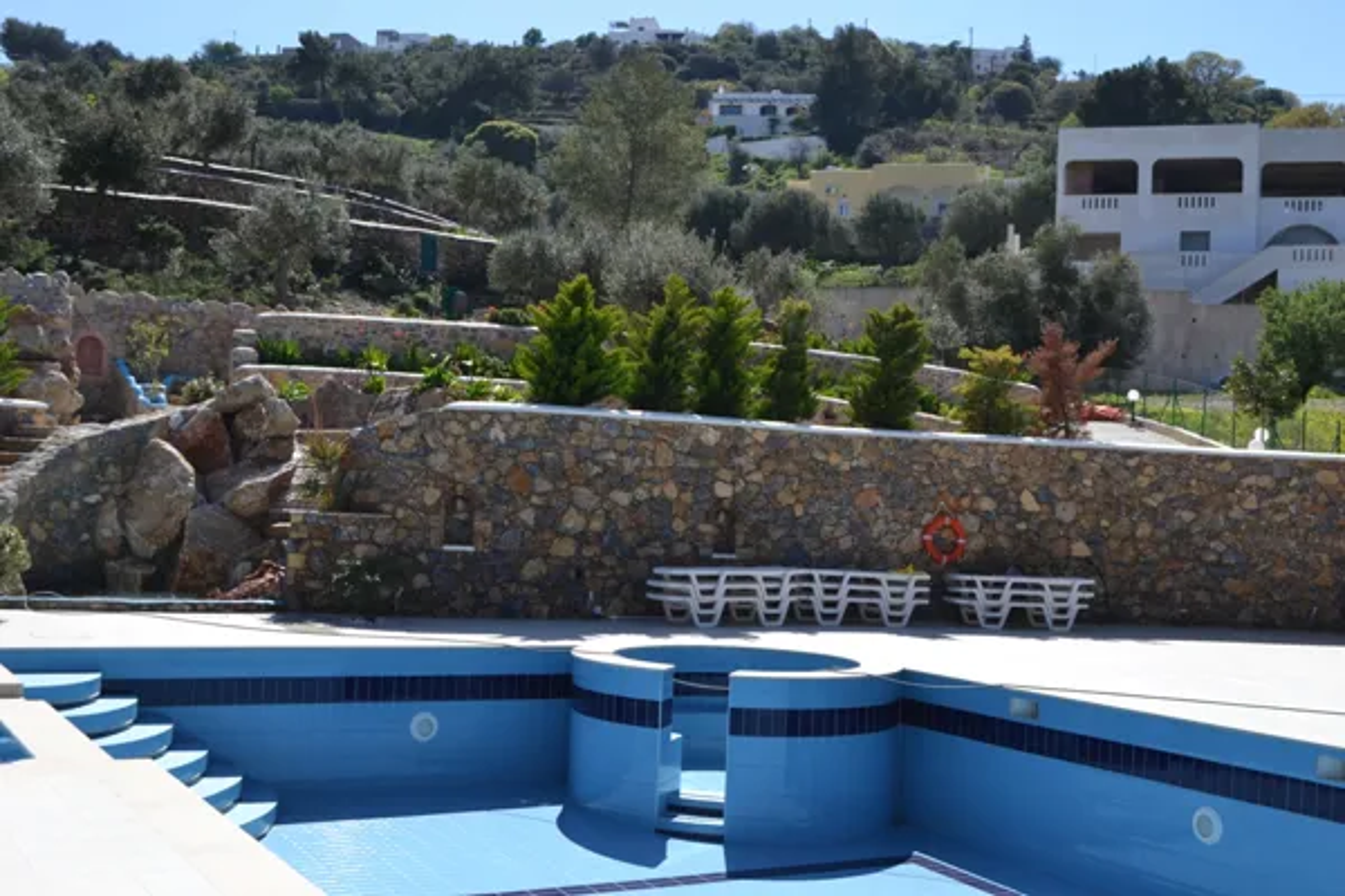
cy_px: 448
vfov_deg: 31.9
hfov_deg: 46.4
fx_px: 1569
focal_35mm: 42
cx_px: 672
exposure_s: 1/200
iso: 100
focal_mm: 28
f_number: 7.1
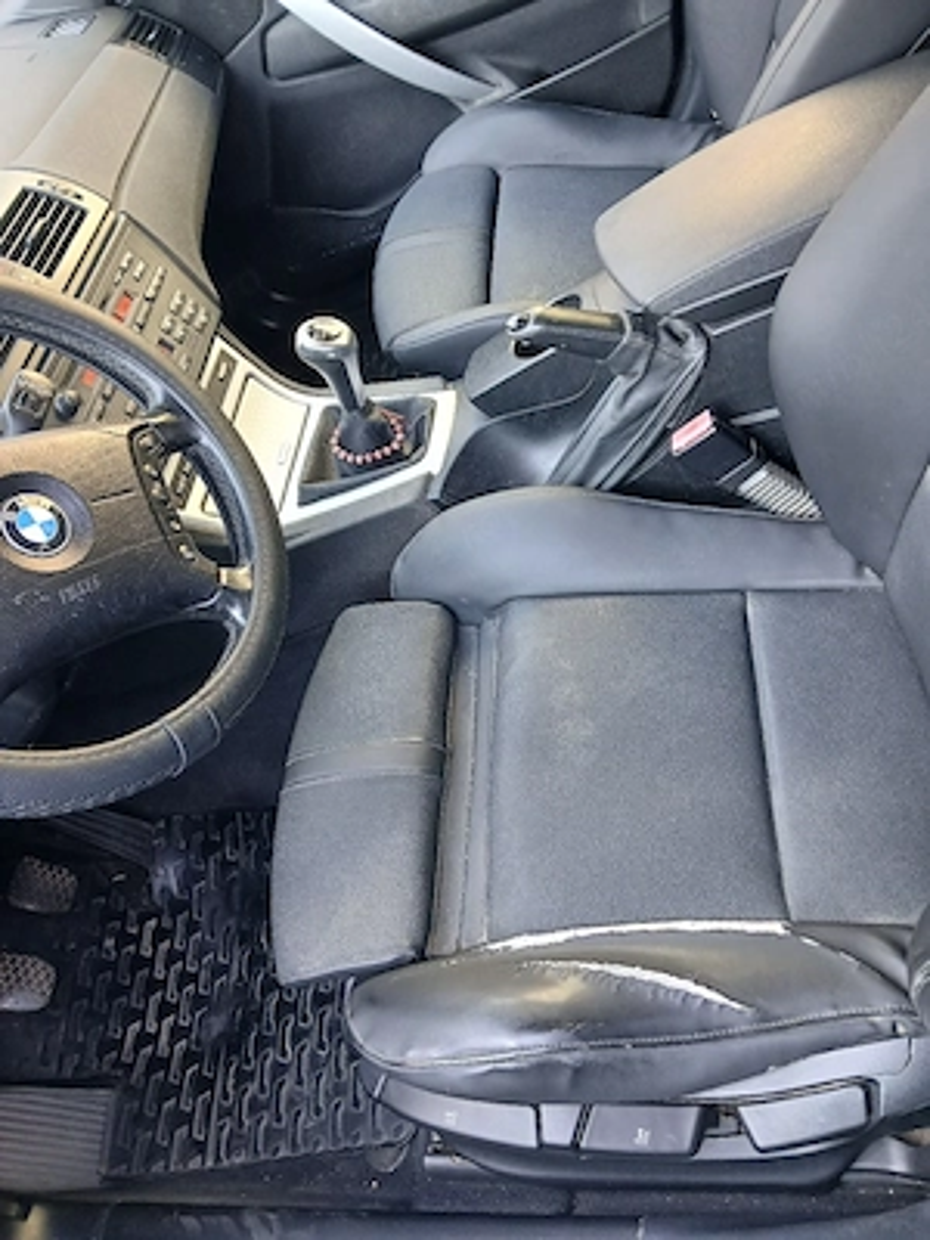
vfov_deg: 67.3
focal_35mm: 26
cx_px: 465
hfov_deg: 53.1
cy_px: 620
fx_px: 931
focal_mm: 3.98
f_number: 1.8
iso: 160
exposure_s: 1/50.3
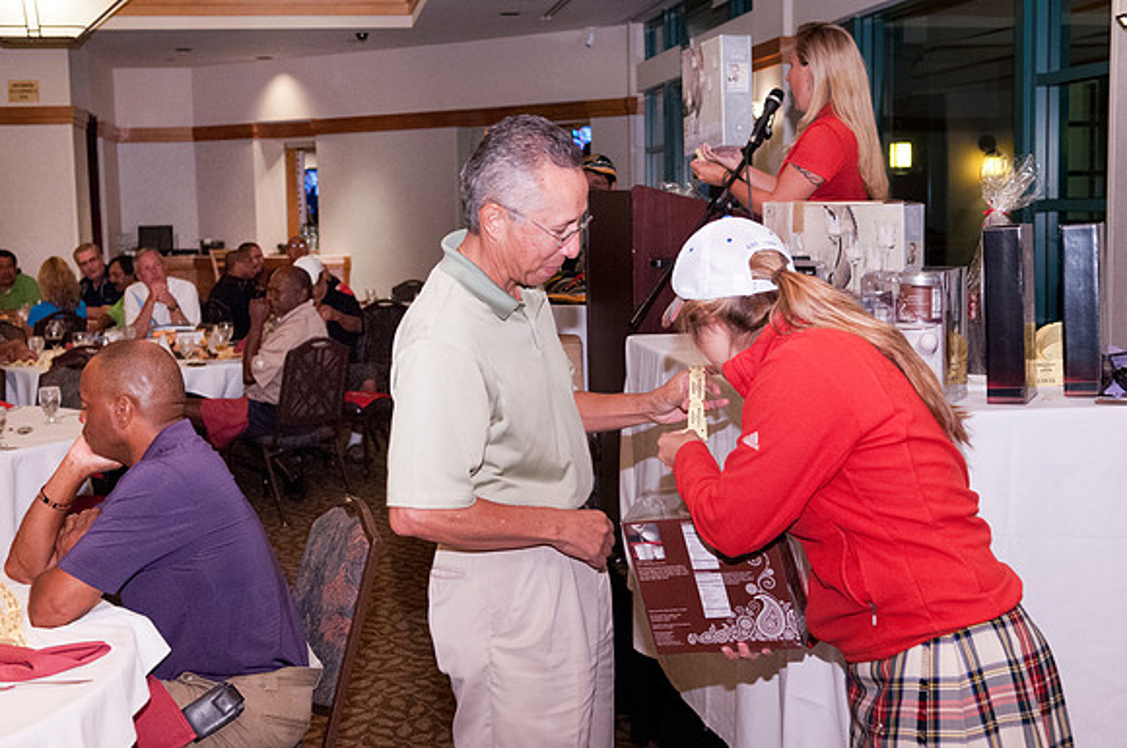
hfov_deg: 38.9
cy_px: 374
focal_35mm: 51
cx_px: 564
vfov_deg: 26.4
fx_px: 1594
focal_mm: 34
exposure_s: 1/100
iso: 1250
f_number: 4.5
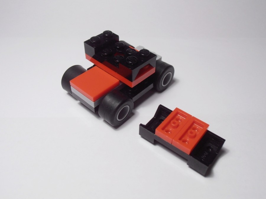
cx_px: 133
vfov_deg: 38.7
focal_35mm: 37
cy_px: 100
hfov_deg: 50.1
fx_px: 284
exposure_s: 1/60
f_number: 3.9
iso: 100
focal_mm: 6.61
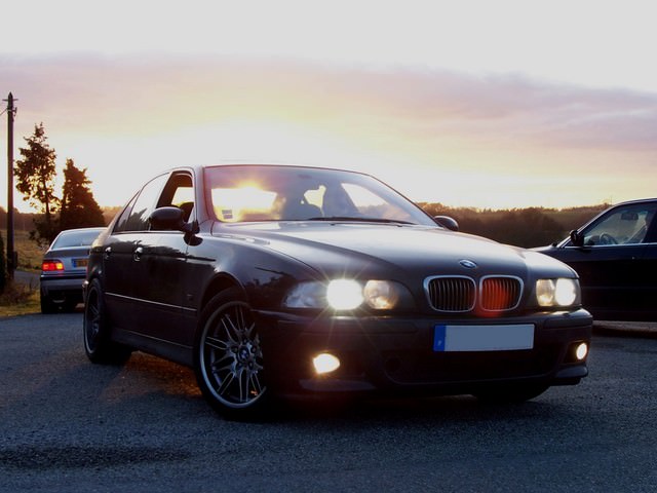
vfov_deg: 29.1
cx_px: 328
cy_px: 246
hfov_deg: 38.2
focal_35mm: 50
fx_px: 949
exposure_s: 1/60
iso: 80
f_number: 3.4
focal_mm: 8.6
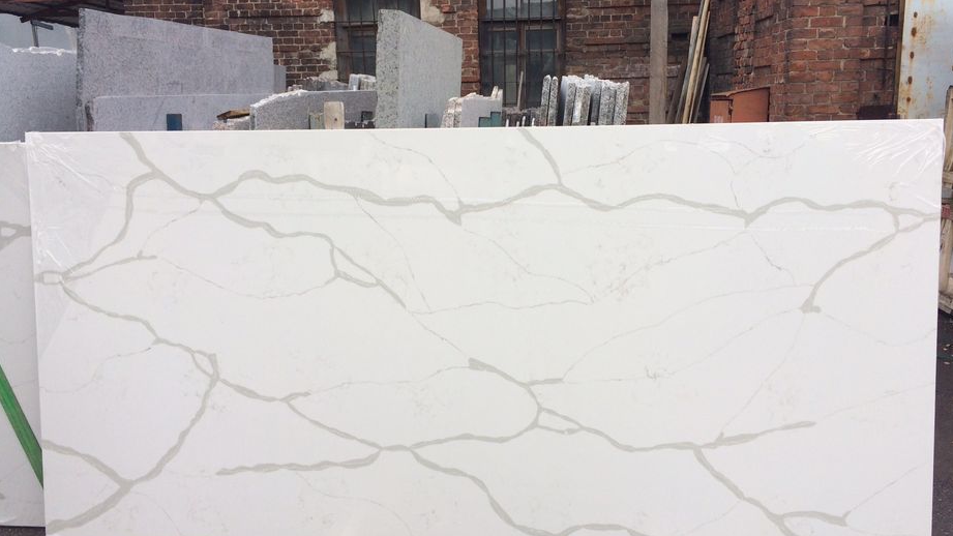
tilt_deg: -11.5
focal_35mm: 32
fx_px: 809
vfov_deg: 36.7
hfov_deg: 61.0
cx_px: 481
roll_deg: +1.5
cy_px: 262
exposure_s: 1/707
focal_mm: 4.15
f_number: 2.2
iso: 32
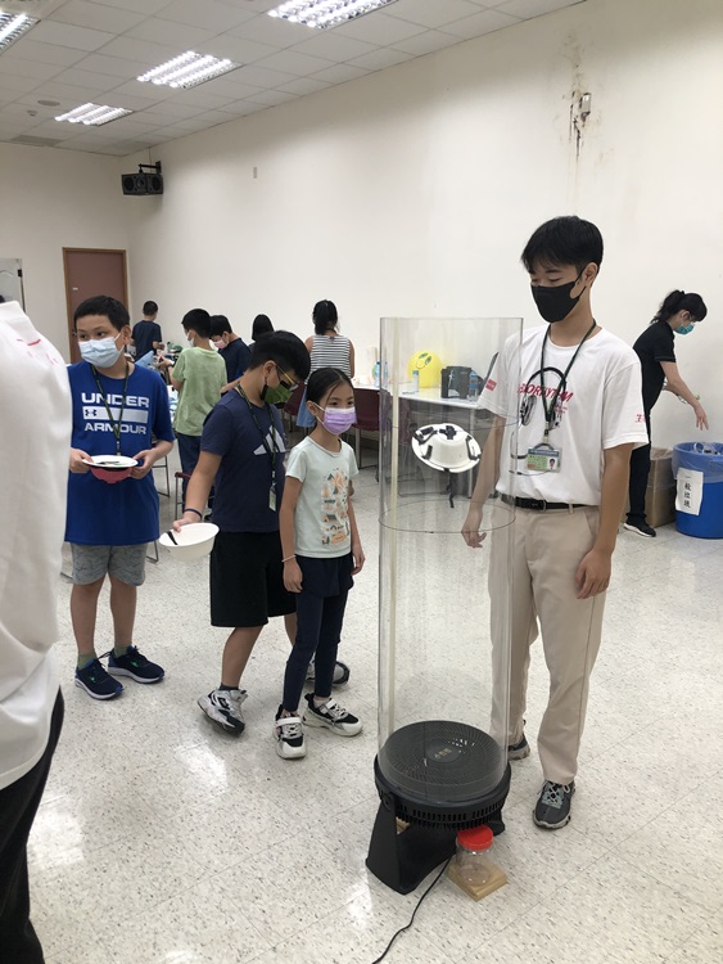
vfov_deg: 63.4
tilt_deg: -12.7
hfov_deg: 49.8
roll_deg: -0.9
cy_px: 482
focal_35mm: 28
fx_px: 779
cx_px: 362
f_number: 1.8
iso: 50
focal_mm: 3.99
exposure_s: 1/120
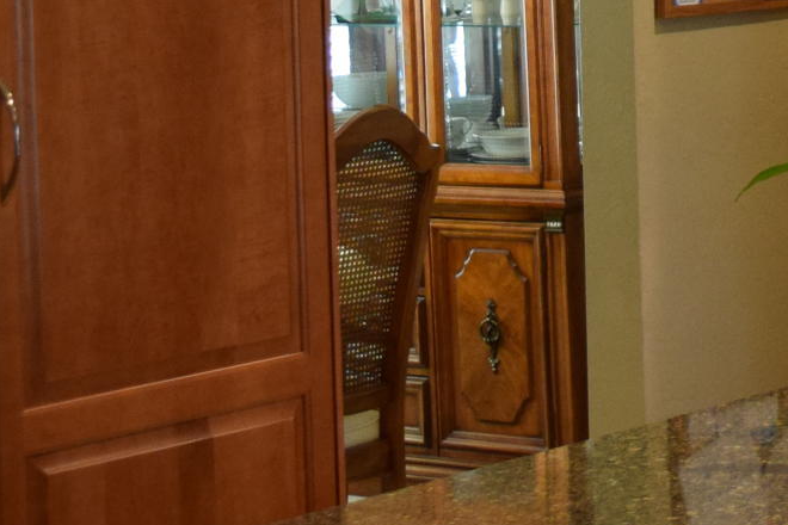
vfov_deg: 9.3
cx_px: 965
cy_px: -249
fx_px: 3136
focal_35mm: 143
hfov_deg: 13.9
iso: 720
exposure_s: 1/60
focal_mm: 21
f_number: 4
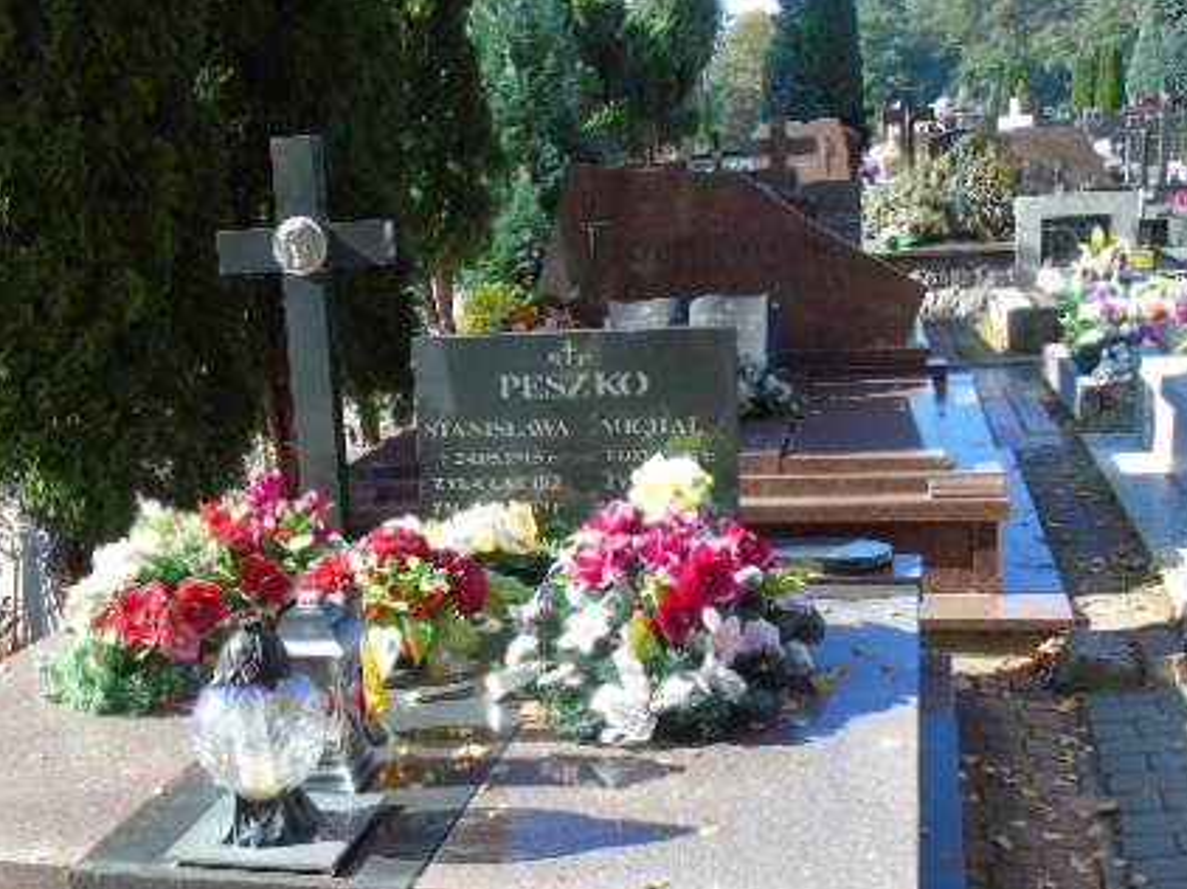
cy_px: 574
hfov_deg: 42.6
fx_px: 1508
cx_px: 444
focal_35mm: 44
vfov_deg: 32.6
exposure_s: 1/160
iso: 80
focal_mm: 5.2
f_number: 3.6
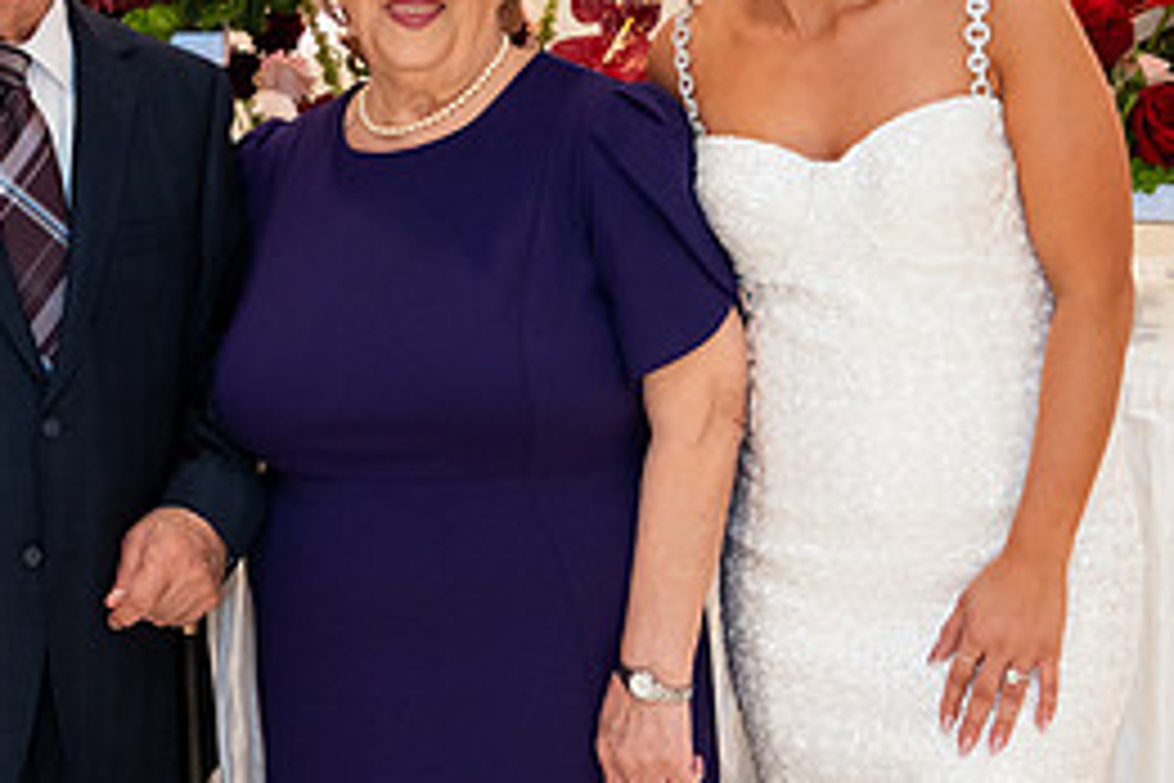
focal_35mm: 89
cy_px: 155
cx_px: 166
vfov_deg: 15.3
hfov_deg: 22.4
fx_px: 2902
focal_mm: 40
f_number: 4
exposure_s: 1/200
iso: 3200
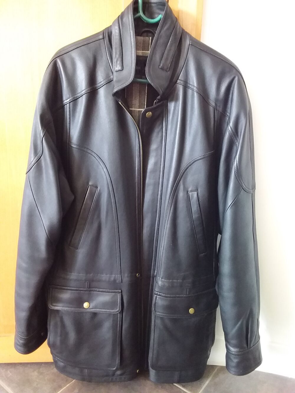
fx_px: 318
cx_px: 148
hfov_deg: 49.8
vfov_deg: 63.4
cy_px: 196
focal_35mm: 28
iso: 320
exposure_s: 1/17
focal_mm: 2.91
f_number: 1.9
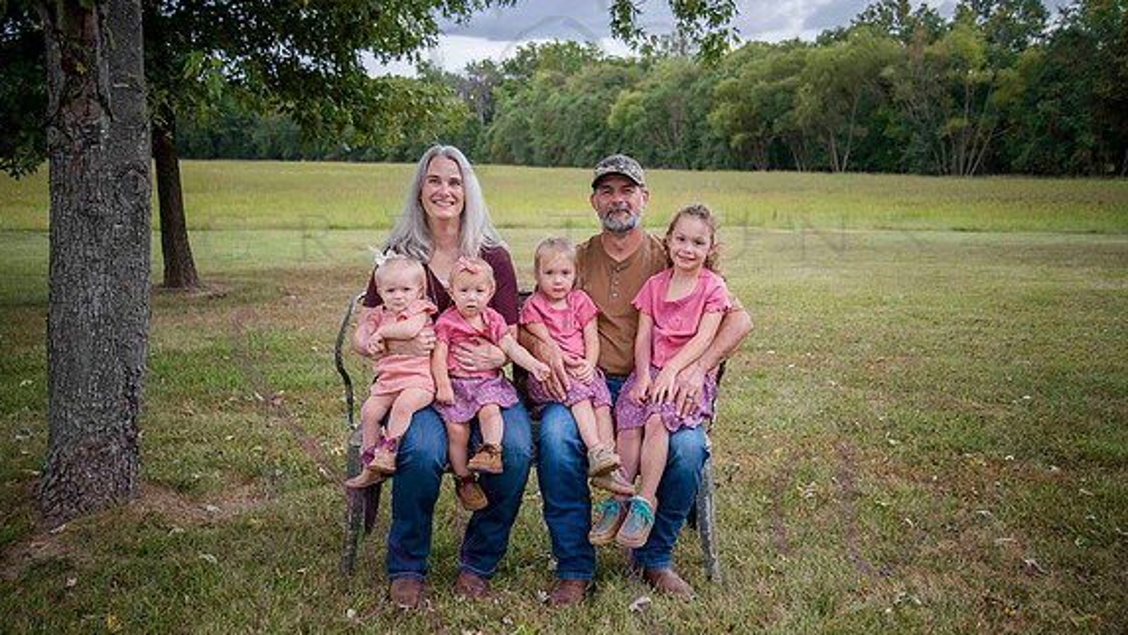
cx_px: 564
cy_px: 334
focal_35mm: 34
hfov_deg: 58.0
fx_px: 1017
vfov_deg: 34.7
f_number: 4
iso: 400
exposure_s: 1/640
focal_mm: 32
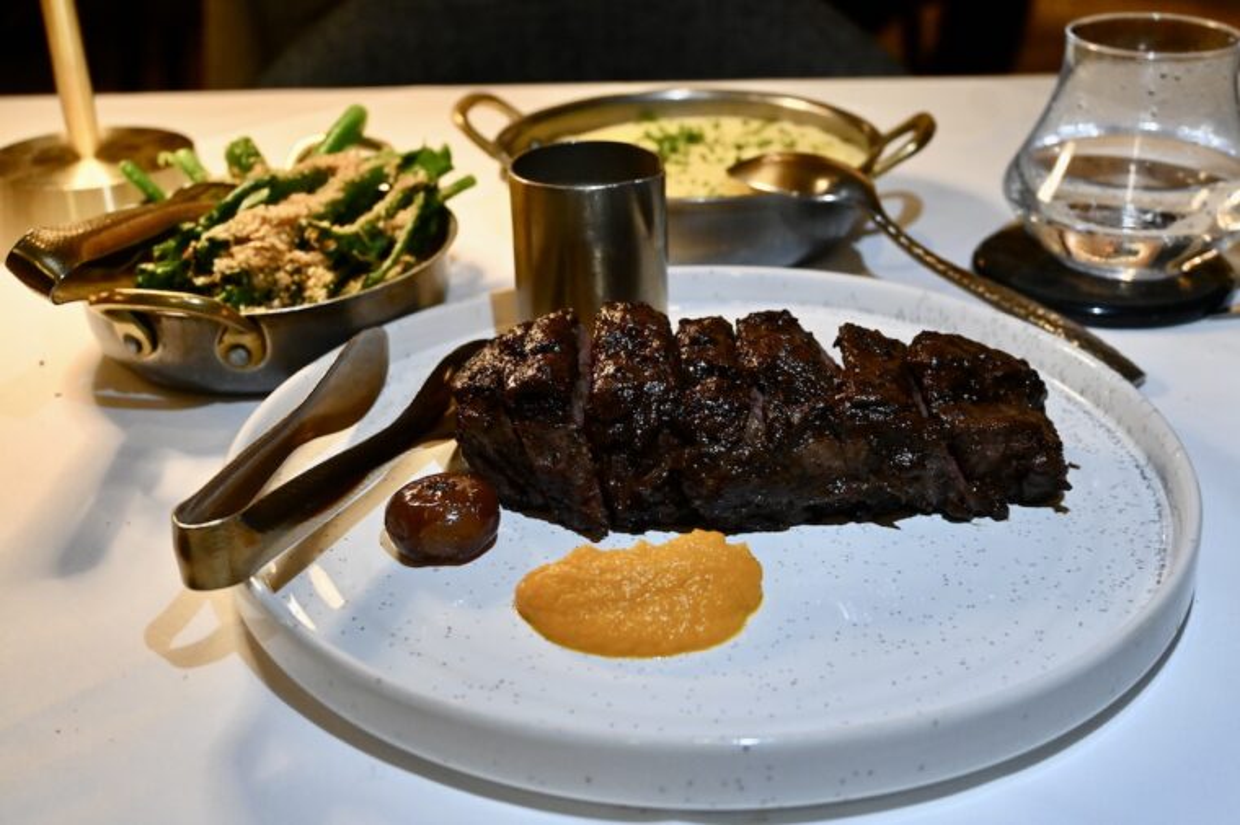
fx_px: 1343
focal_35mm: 39
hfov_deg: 49.6
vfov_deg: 34.2
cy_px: 412
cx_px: 620
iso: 2200
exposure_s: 1/40
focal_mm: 26
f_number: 4.5
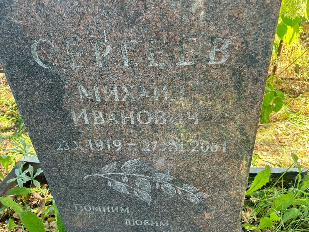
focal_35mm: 26
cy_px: 116
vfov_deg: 53.1
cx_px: 154
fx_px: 232
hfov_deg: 67.3
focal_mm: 5.7
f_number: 1.5
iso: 64
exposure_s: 1/151
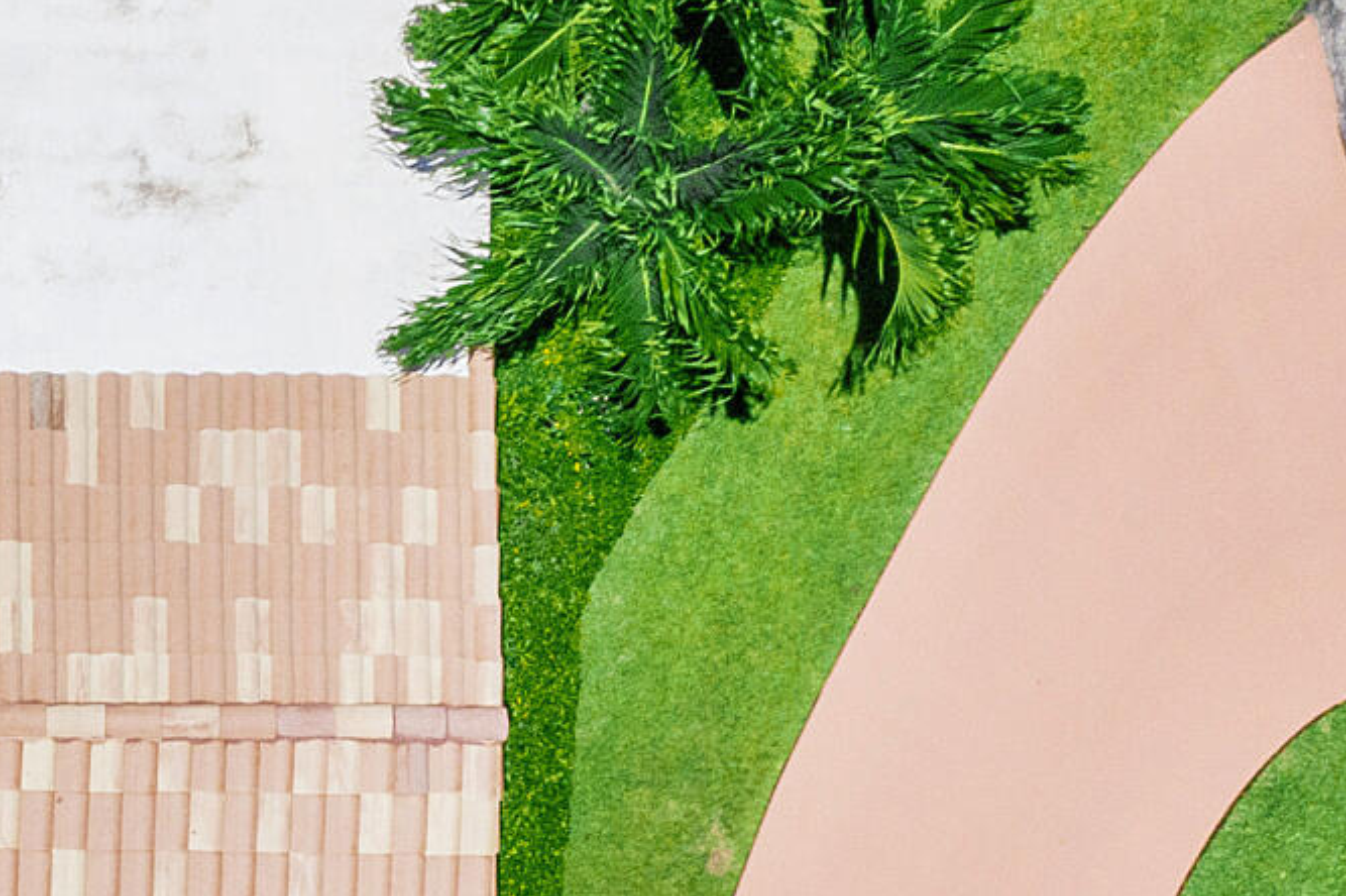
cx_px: -676
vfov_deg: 10.5
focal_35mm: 126
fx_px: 4708
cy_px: 1300
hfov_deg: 15.1
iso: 100
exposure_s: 1/1250
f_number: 8
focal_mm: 10.26
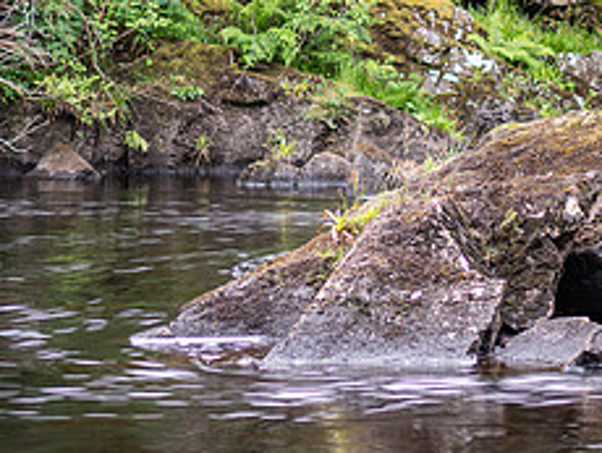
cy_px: 22
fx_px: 2194
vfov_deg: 11.7
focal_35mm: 126
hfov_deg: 15.4
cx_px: 565
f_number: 1.8
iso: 200
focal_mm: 25
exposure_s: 1/5
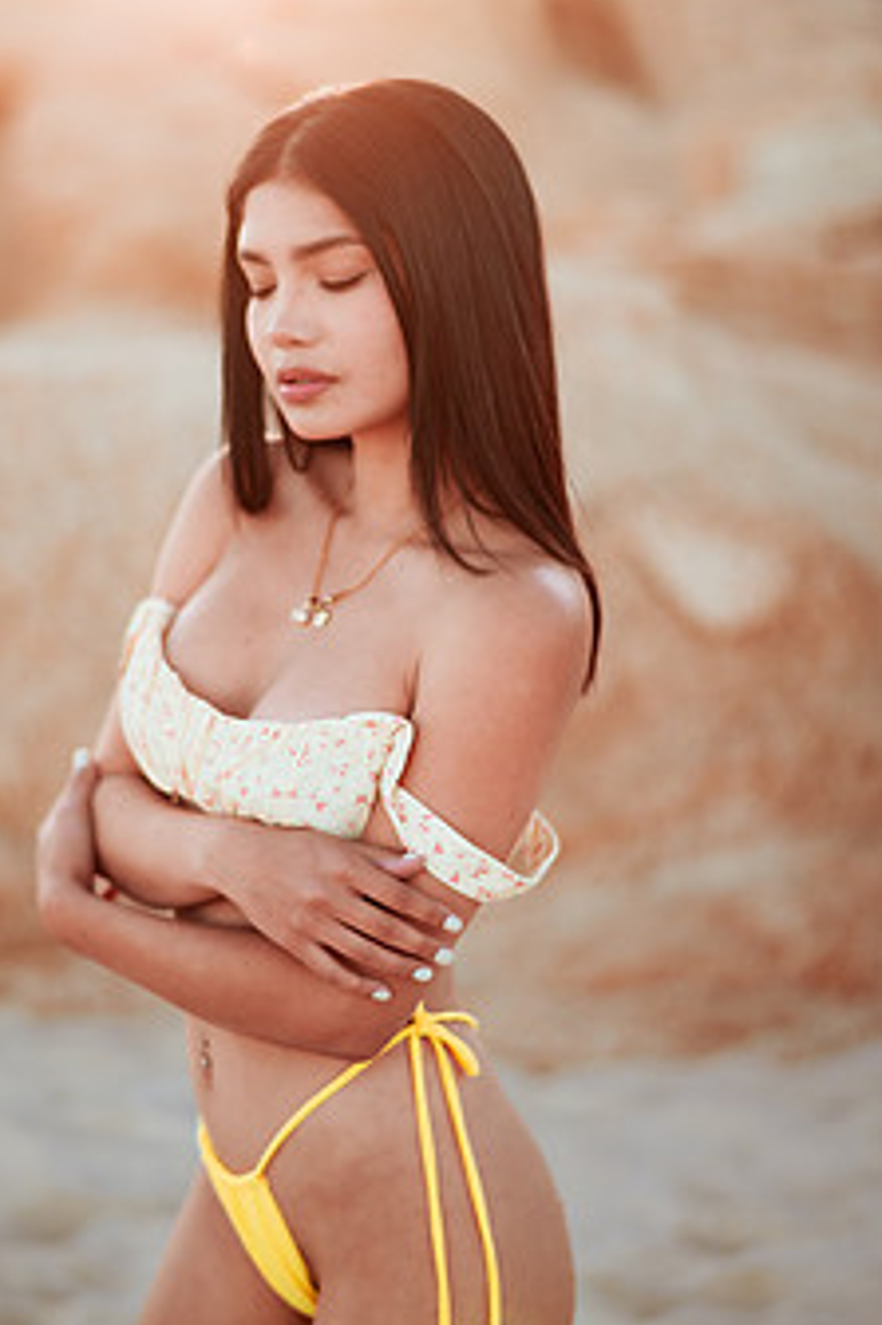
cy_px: 558
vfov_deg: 26.0
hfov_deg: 17.5
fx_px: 2869
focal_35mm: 78
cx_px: 364
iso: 100
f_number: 1.4
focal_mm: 58
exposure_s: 1/800
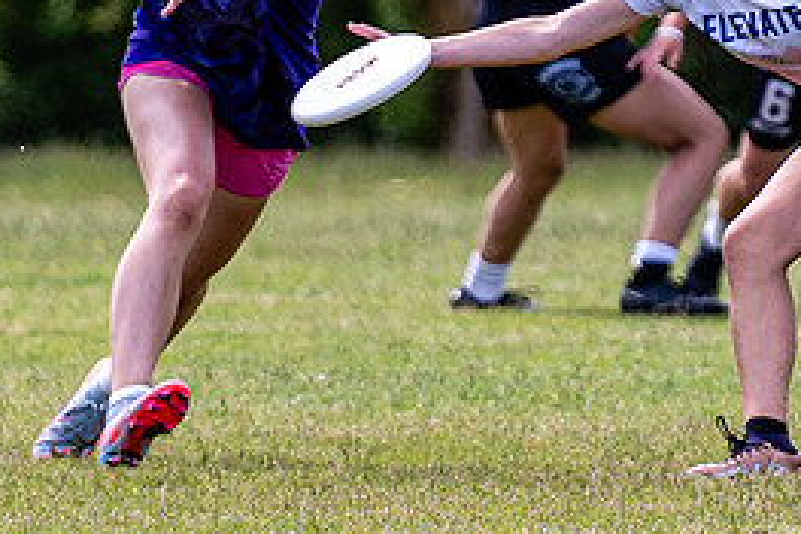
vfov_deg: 1.1
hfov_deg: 1.7
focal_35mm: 1218
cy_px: 47
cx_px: 855
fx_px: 27098
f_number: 3.2
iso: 200
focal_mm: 200
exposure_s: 1/1600
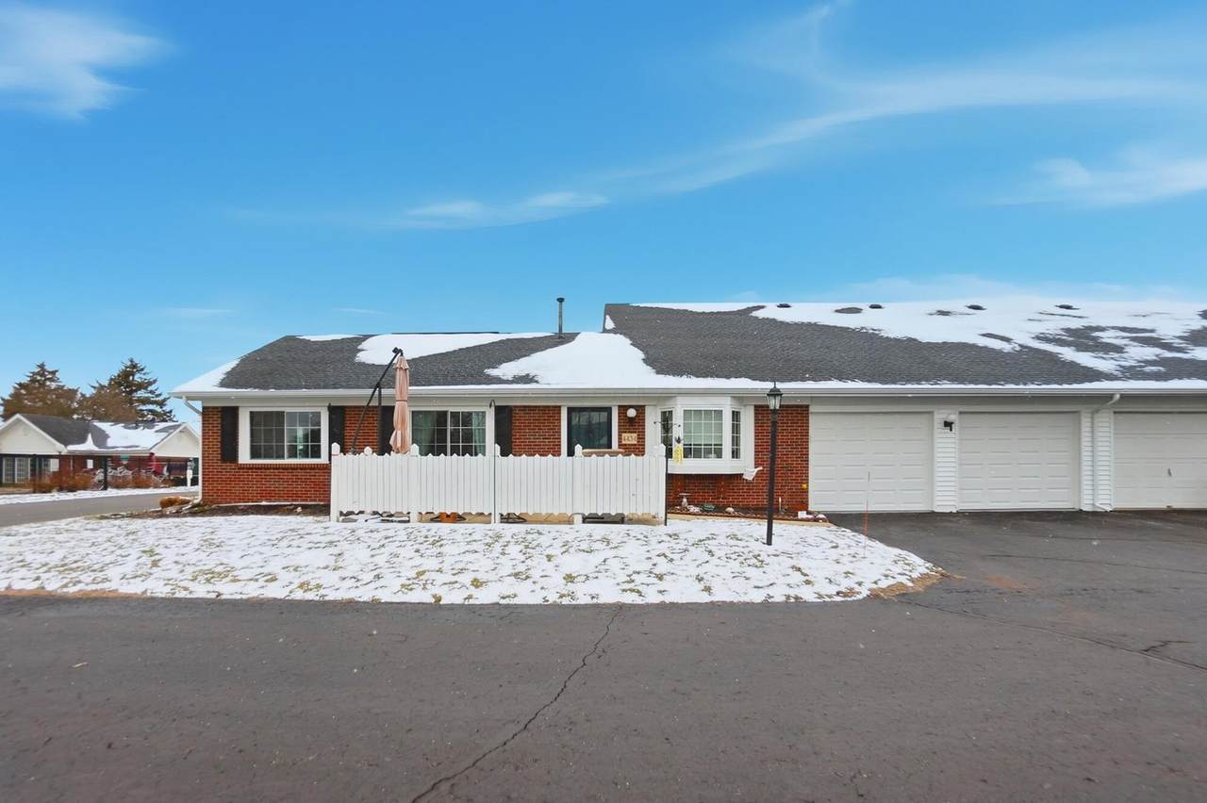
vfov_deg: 77.3
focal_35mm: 15
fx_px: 503
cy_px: 402
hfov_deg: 100.4
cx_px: 604
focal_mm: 10
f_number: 4
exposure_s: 1/4000
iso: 100
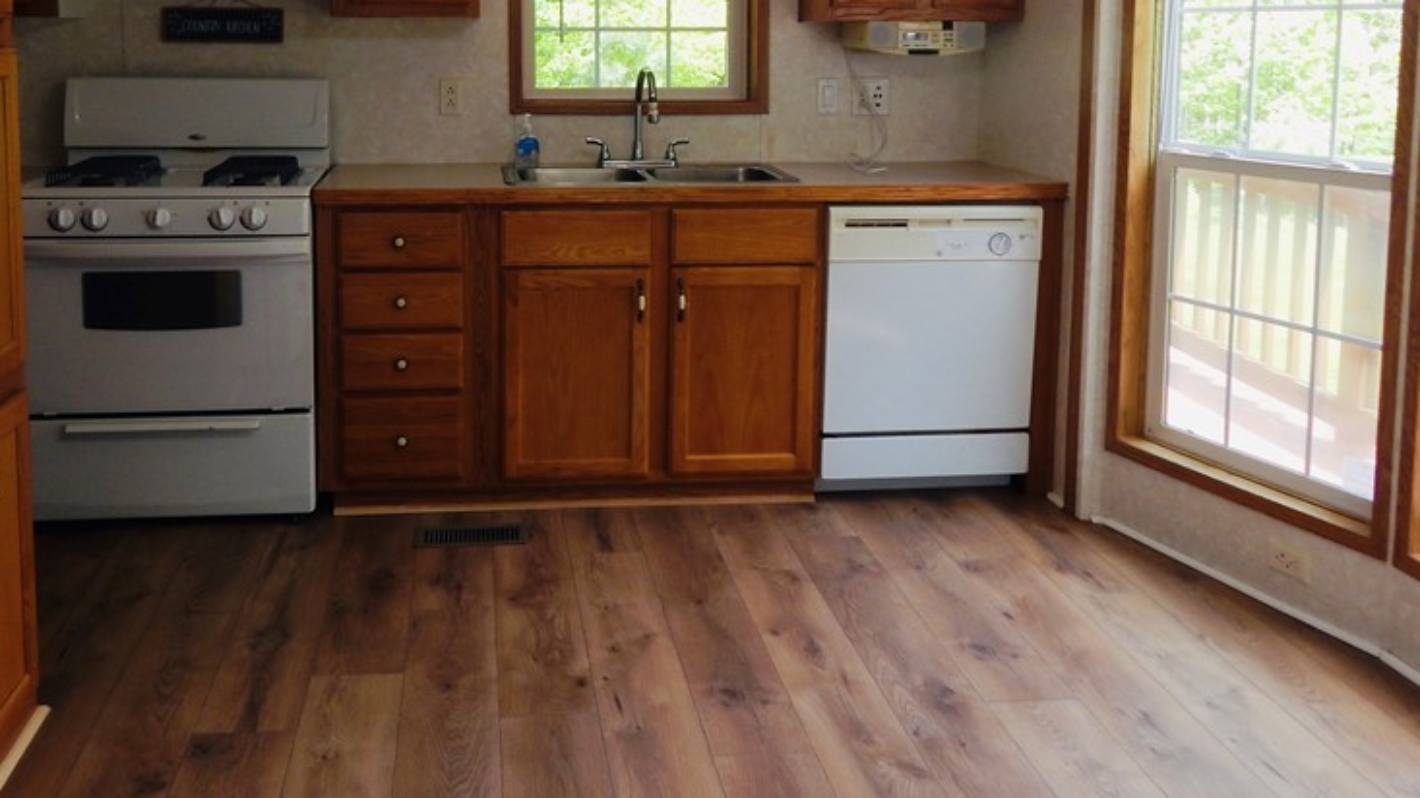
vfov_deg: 32.8
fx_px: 1318
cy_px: 165
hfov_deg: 56.4
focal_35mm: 35
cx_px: 597
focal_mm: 4
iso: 125
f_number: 3
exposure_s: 1/60
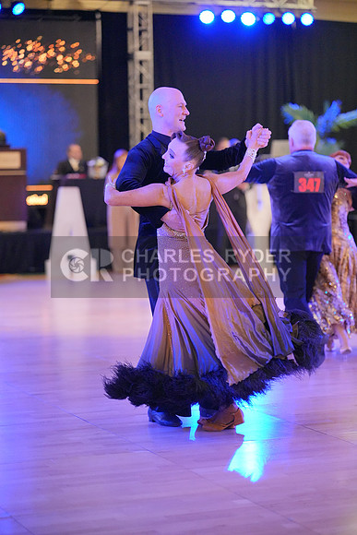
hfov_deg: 15.0
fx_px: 1353
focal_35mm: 91
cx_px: 178
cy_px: 268
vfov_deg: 22.4
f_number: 2
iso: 6400
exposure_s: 1/500
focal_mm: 91
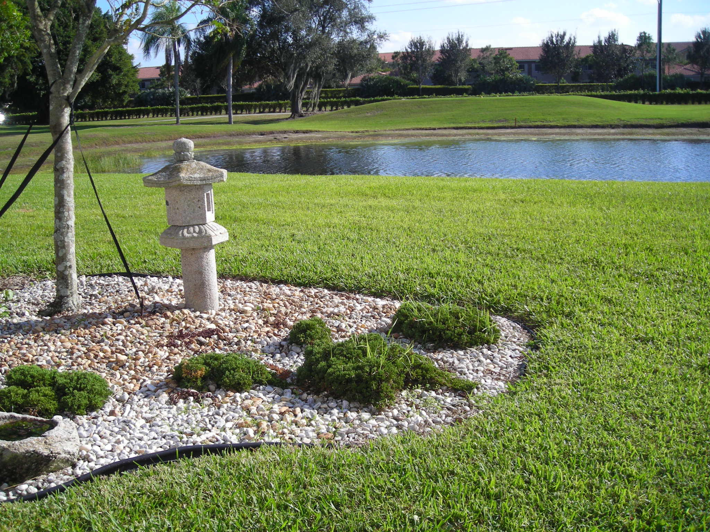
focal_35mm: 38
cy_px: 266
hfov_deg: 49.0
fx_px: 779
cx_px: 355
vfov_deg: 37.7
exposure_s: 1/180
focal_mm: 6.3
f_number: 6.4
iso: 70
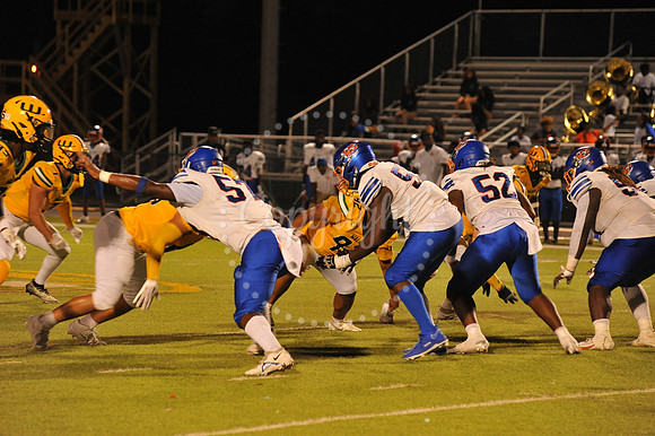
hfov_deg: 10.3
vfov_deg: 6.9
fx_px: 3637
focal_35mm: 200
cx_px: 328
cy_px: 218
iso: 3200
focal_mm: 200
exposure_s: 1/160
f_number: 5.6
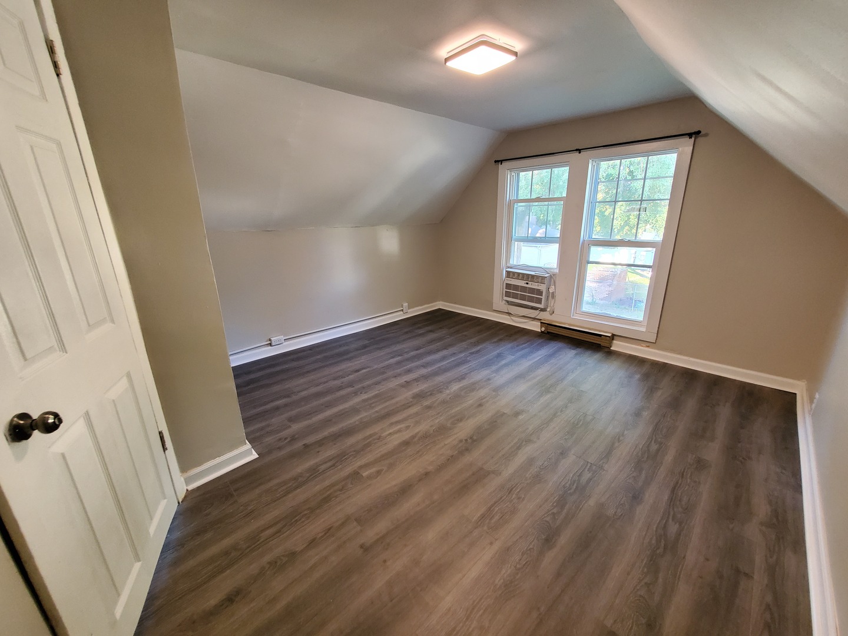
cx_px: 424
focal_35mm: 13
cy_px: 318
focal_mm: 1.8
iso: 500
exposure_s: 1/40
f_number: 2.2
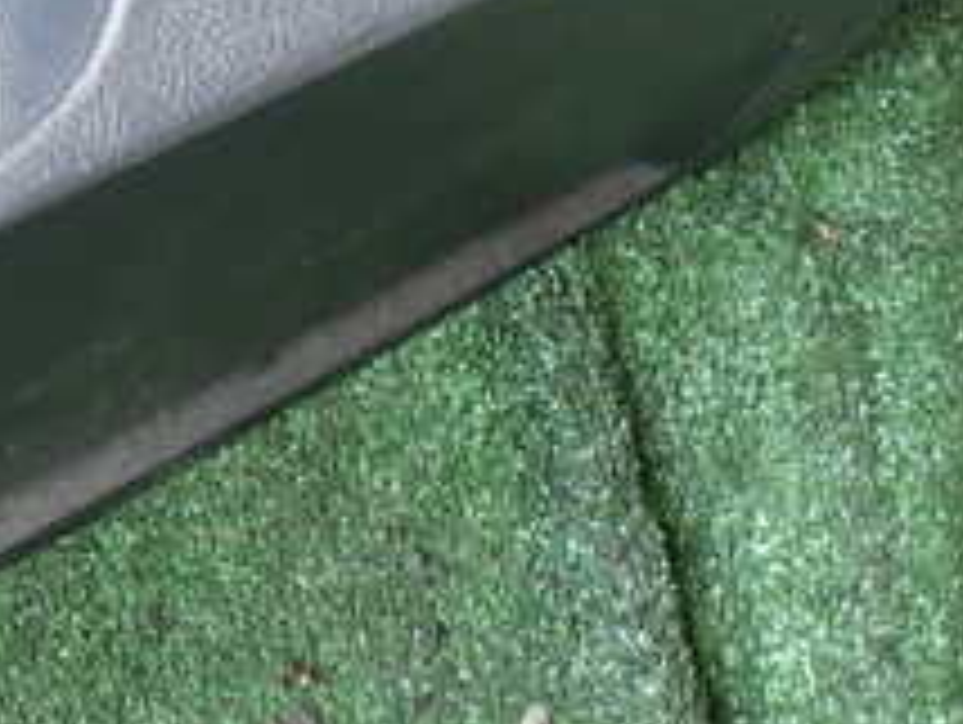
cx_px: -328
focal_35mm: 84
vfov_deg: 16.9
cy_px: -126
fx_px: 2339
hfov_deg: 20.9
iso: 160
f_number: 2.3
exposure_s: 1/60
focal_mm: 5.4
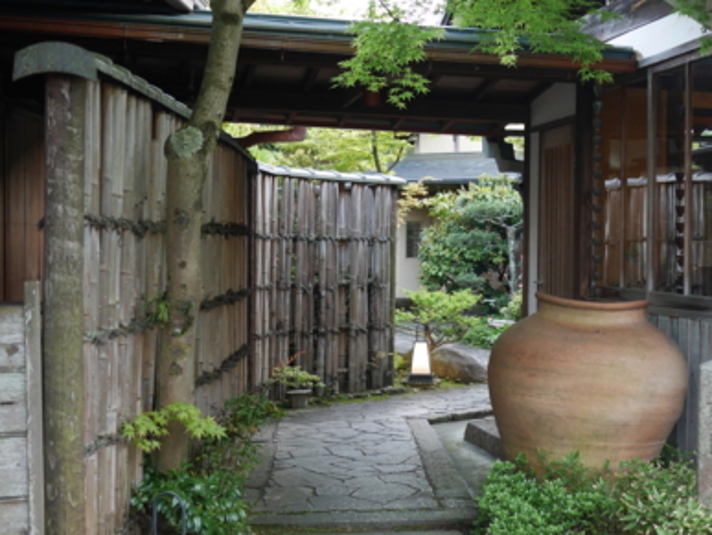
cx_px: 541
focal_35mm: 62
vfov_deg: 23.7
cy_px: 295
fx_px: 1276
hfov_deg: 30.6
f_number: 2
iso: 200
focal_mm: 20
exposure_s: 1/125
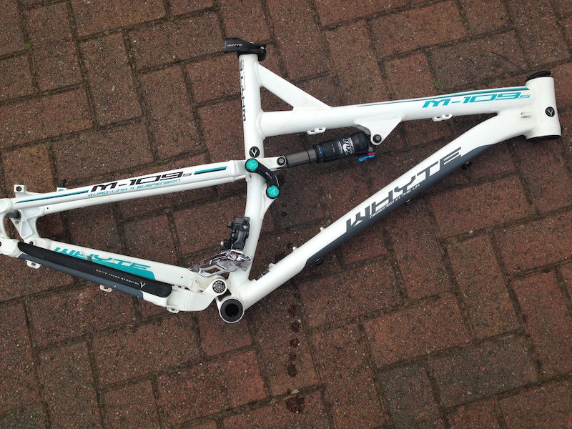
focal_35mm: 33
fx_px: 545
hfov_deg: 55.4
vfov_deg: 42.9
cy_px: 214
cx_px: 286
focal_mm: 4.12
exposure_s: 1/1205
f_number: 2.4
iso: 50
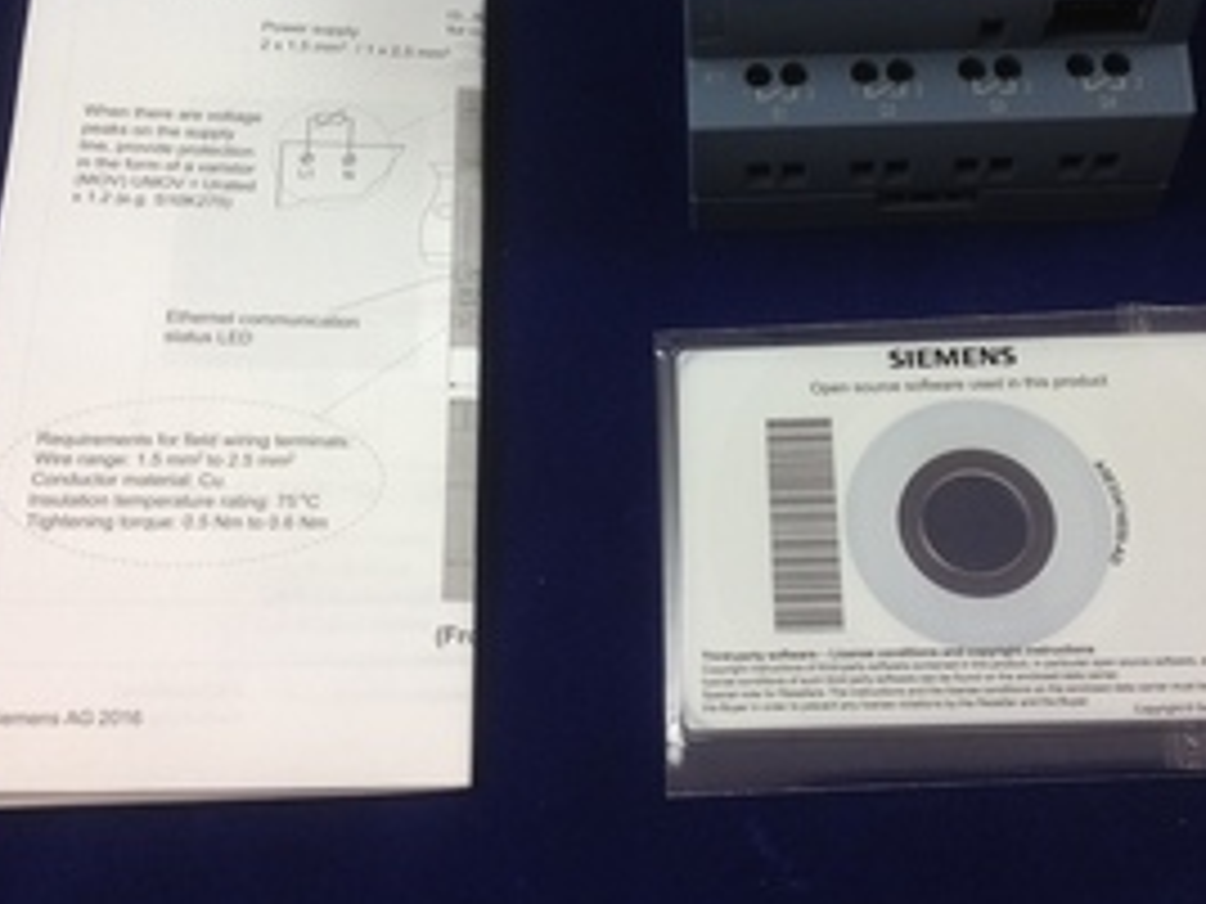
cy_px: 209
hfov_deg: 32.1
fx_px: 2090
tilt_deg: -61.6
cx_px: 680
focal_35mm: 60
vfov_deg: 24.1
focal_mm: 4.28
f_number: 2.4
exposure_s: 1/60
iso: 50
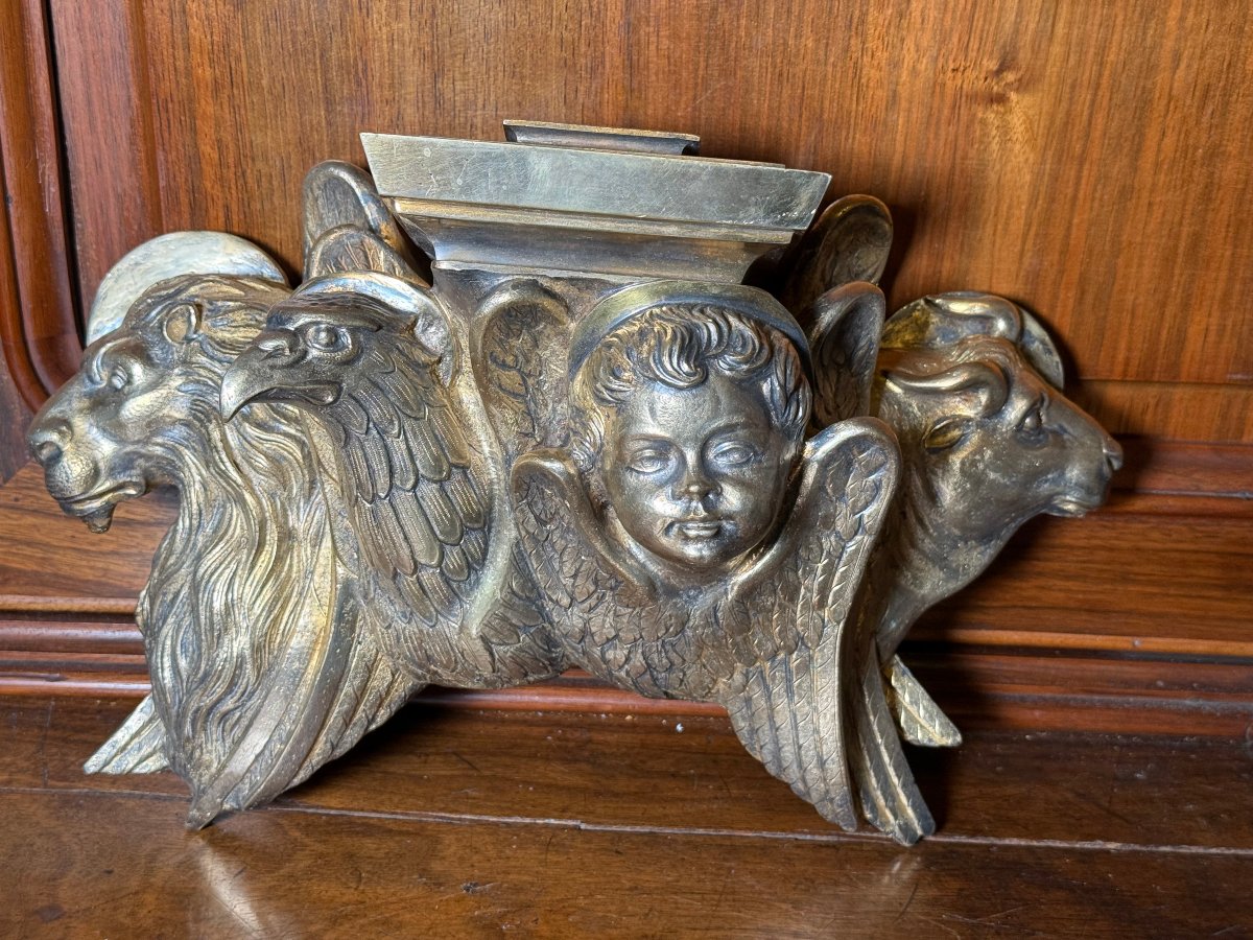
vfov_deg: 30.3
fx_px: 1737
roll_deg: -2.0
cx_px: 626
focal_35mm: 48
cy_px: 470
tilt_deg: -24.3
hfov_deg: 39.7
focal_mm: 6.76
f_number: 1.78
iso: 100
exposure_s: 1/75
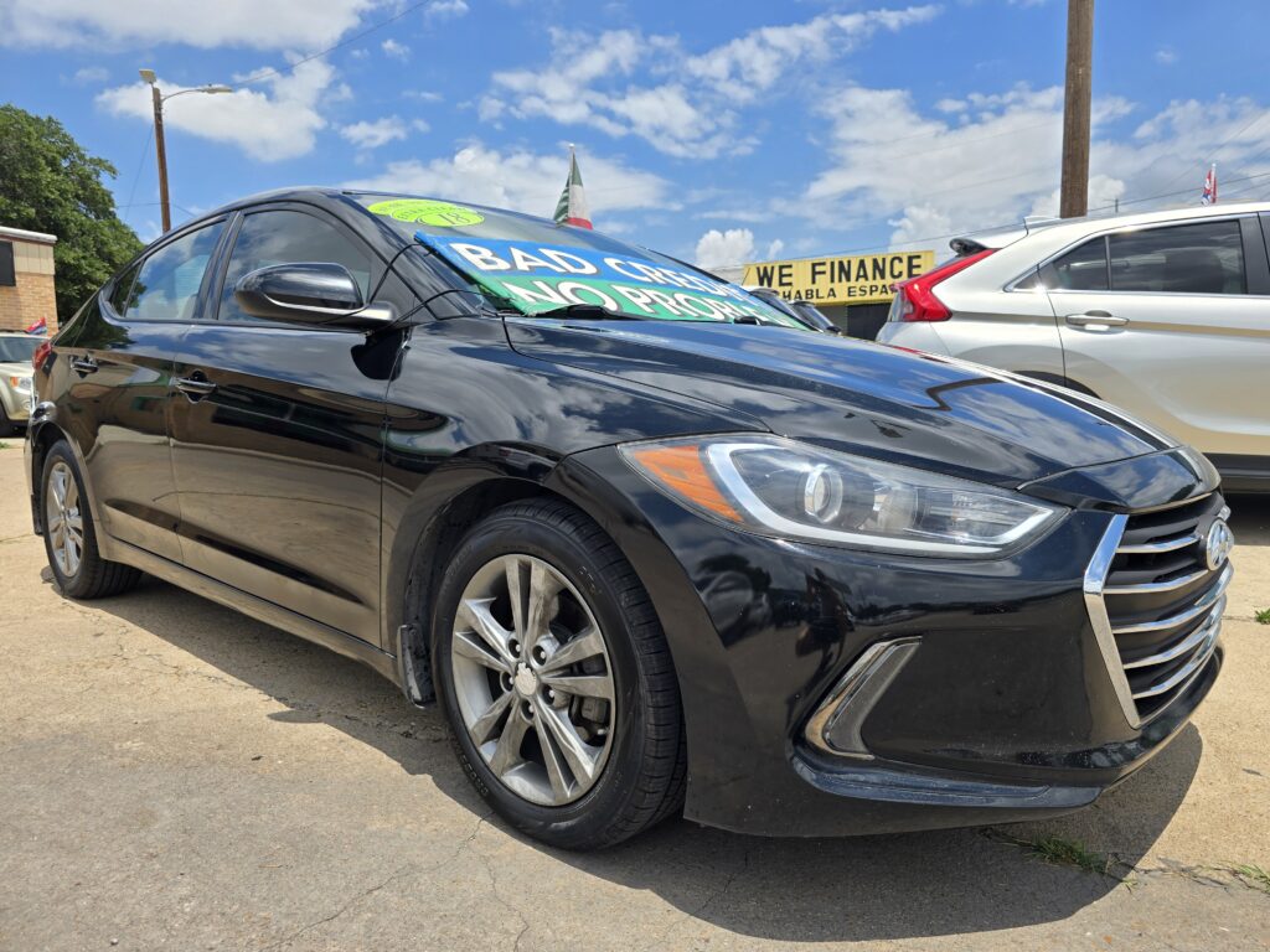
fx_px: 844
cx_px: 635
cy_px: 476
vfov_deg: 58.9
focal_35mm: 23
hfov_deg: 73.9
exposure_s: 1/1050
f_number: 1.7
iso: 12
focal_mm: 6.3
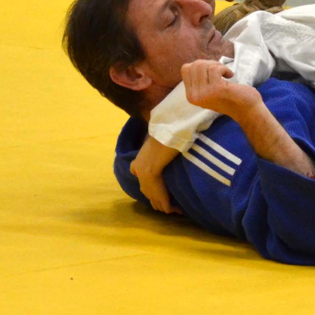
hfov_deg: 3.4
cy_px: 78
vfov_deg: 3.4
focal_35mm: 510
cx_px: 391
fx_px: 5251
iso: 1600
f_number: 4.5
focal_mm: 80
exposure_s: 1/200
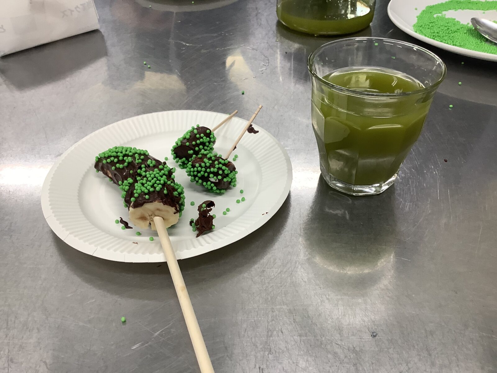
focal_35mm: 31
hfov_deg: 58.4
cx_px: 248
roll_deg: +1.3
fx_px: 445
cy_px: 186
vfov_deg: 45.4
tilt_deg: -39.8
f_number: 2.4
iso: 80
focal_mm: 3.3
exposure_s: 1/100
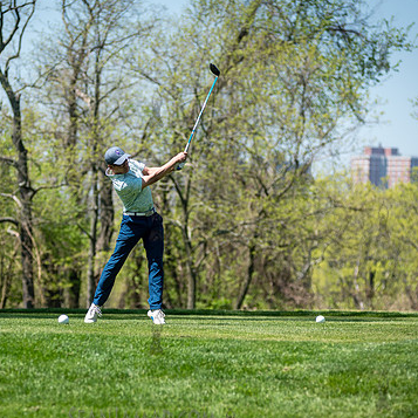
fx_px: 2746
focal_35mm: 201
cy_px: 221
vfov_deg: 8.7
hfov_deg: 8.7
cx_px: 156
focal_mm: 145
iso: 100
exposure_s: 1/800
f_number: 3.5
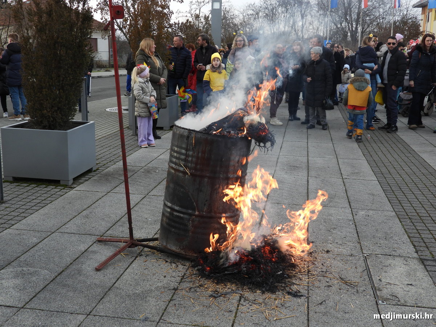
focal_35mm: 41
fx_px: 516
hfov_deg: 45.8
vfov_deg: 35.1
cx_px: 218
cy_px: 164
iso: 100
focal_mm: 7.4
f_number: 3.2
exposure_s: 1/160
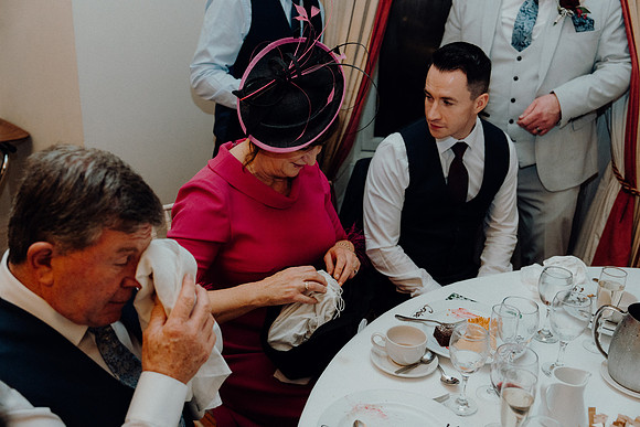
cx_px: 320
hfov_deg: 50.7
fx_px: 676
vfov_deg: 35.1
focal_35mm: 38
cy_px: 214
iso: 2500
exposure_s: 1/160
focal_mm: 38
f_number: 3.5
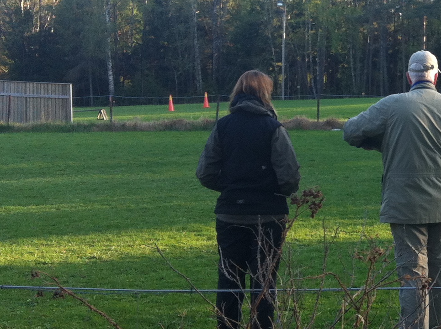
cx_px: 495
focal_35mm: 94
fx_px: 1196
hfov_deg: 19.9
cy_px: 88
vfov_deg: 15.6
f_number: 2.8
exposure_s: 1/136
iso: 80
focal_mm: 3.85
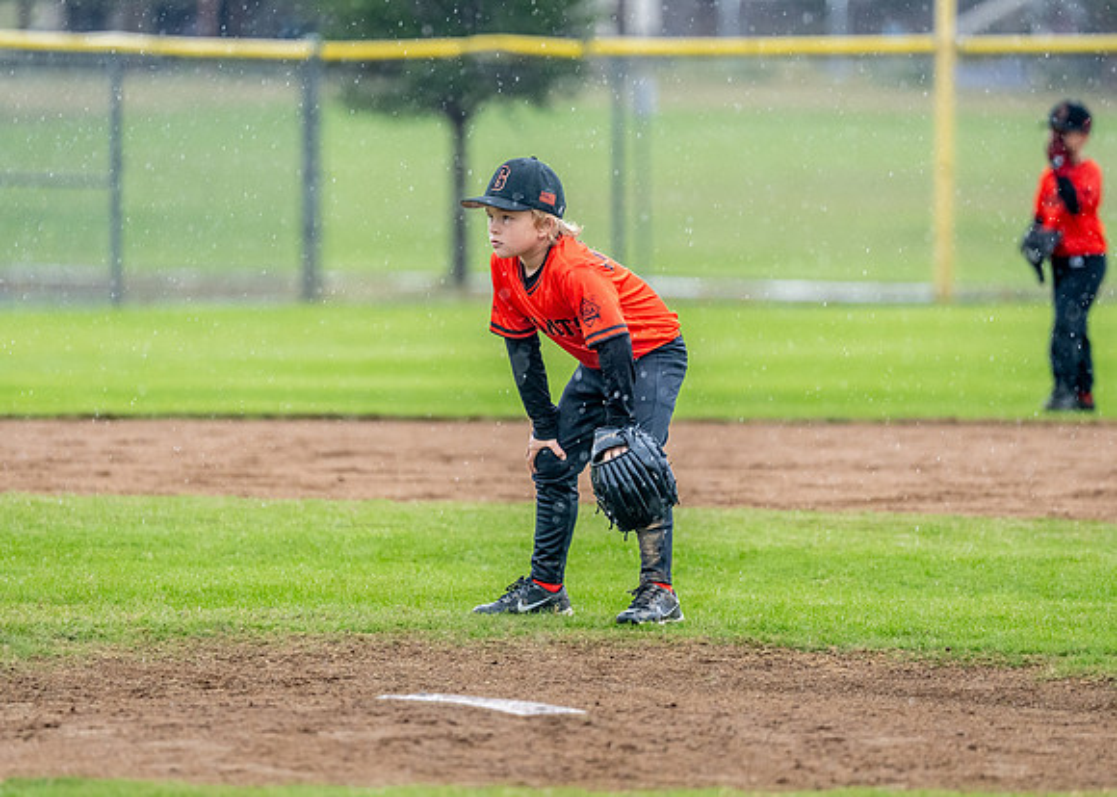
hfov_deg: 6.6
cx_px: 540
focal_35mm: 304
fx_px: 9655
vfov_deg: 4.7
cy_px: 357
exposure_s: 1/1000
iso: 1600
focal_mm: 200
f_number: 2.8
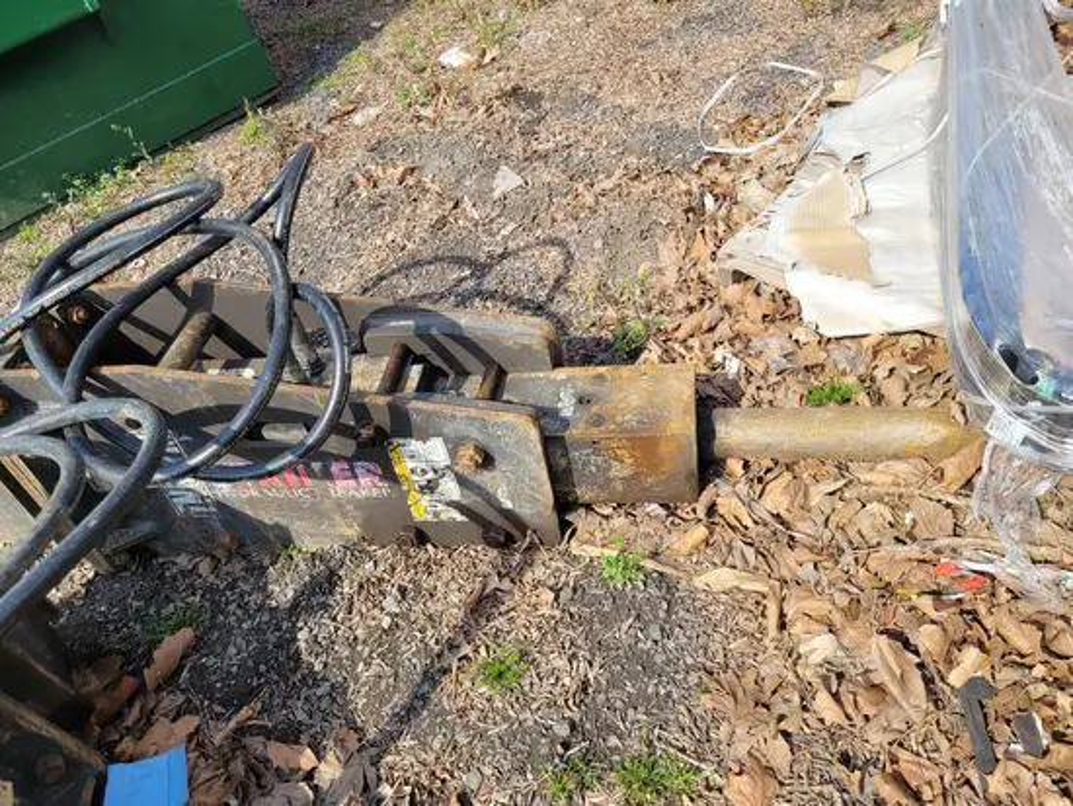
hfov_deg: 67.3
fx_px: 806
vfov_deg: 53.1
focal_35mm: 26
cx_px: 536
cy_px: 403
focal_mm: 5.4
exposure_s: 1/1318
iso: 40
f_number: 1.8
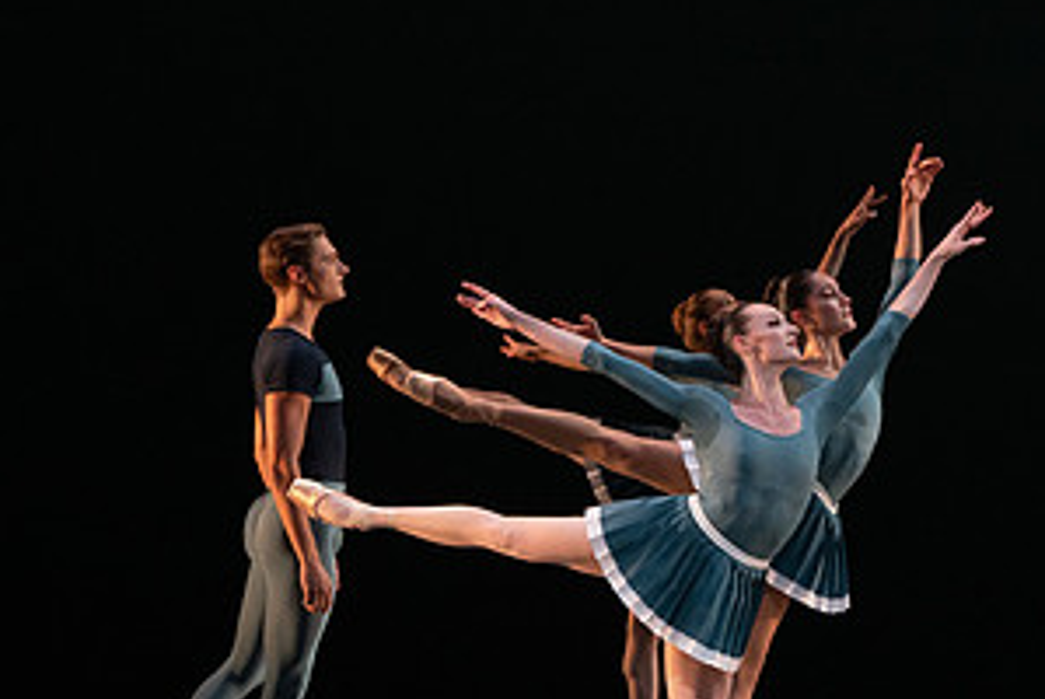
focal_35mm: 496
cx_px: 535
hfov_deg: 4.2
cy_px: 351
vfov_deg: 2.8
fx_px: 14411
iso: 5000
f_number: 8
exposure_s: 1/400
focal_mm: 256
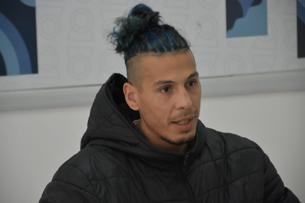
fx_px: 1779
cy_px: 102
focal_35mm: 210
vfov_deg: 6.5
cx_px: 152
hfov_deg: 9.8
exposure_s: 1/250
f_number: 5.6
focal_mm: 140
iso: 3200
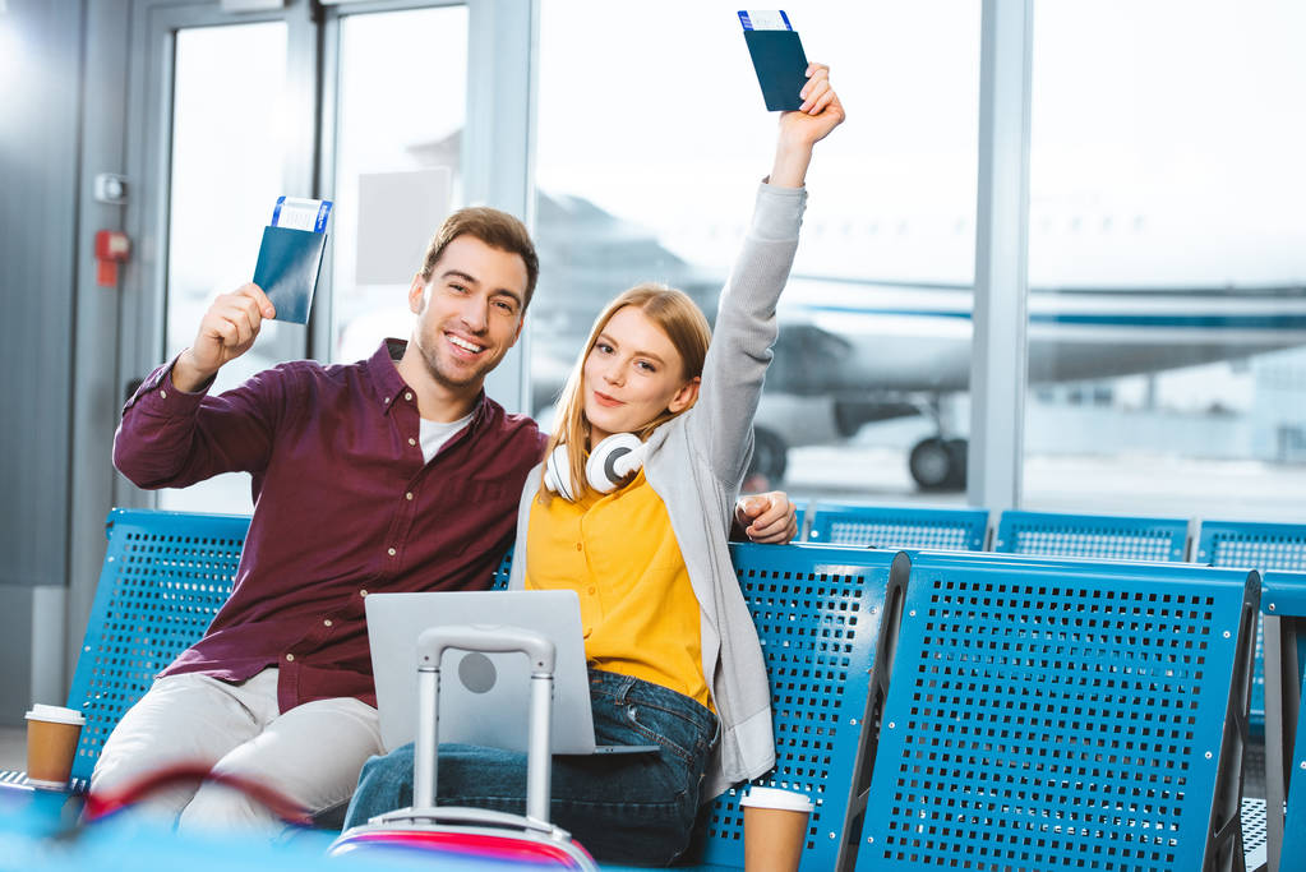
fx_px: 2540
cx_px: 653
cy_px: 436
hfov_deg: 28.8
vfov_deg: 19.5
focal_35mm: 70
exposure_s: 1/200
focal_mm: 70
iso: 500
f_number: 3.5
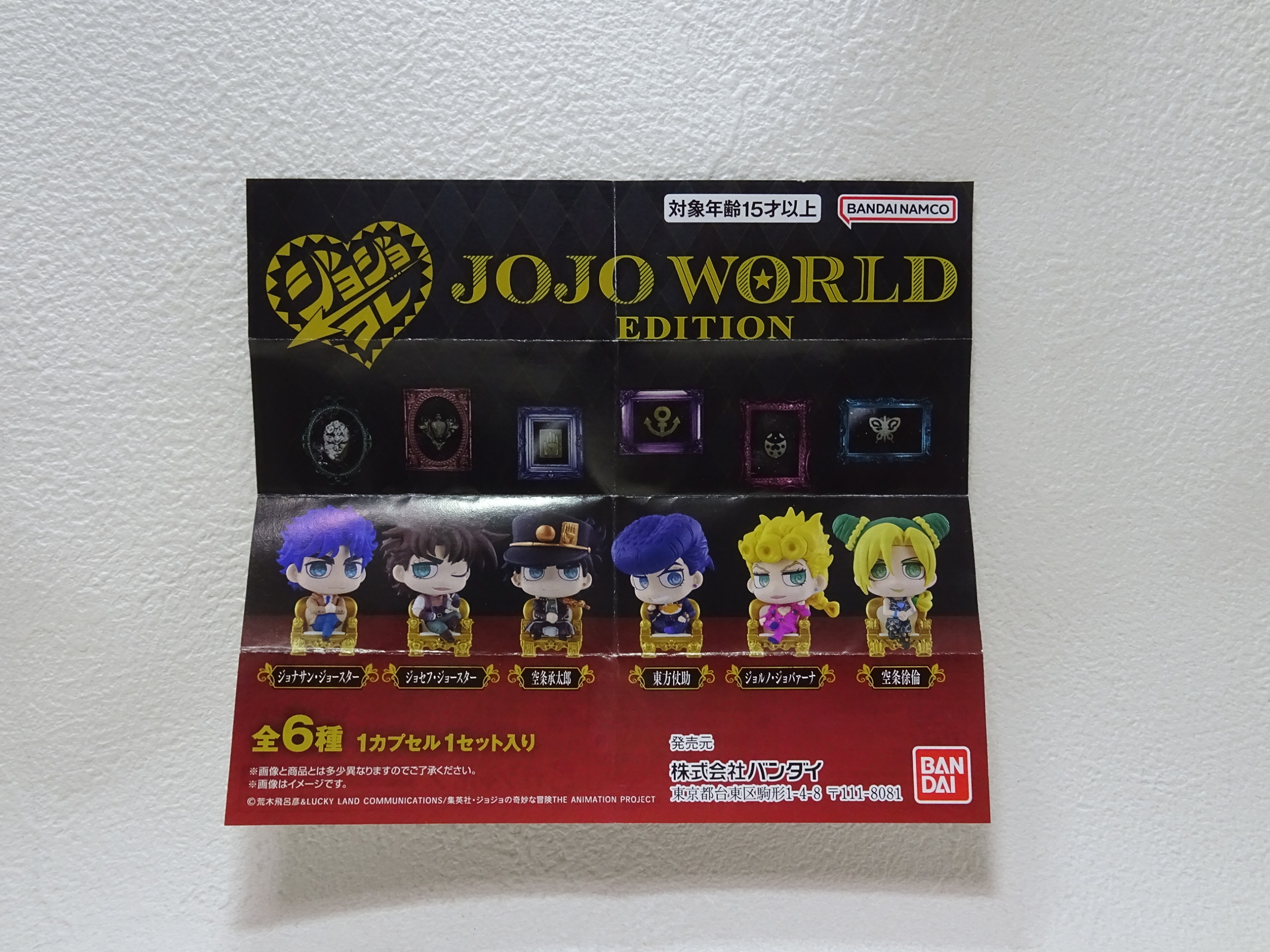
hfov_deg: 56.8
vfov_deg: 44.2
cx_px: 635
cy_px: 476
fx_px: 1174
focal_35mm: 32
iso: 400
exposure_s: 1/40
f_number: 4
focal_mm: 5.43
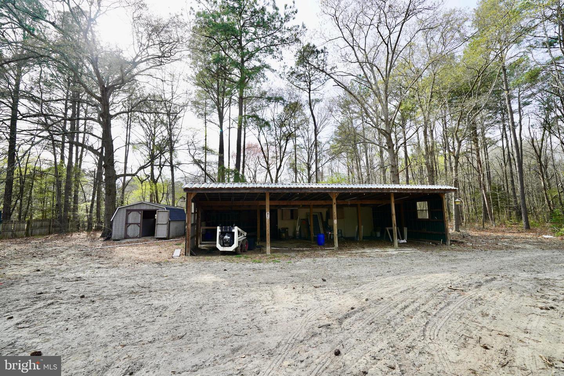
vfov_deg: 81.2
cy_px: 188
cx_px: 282
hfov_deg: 104.3
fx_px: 219
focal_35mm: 14
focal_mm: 14
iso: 100
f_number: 7.1
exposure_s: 1/100
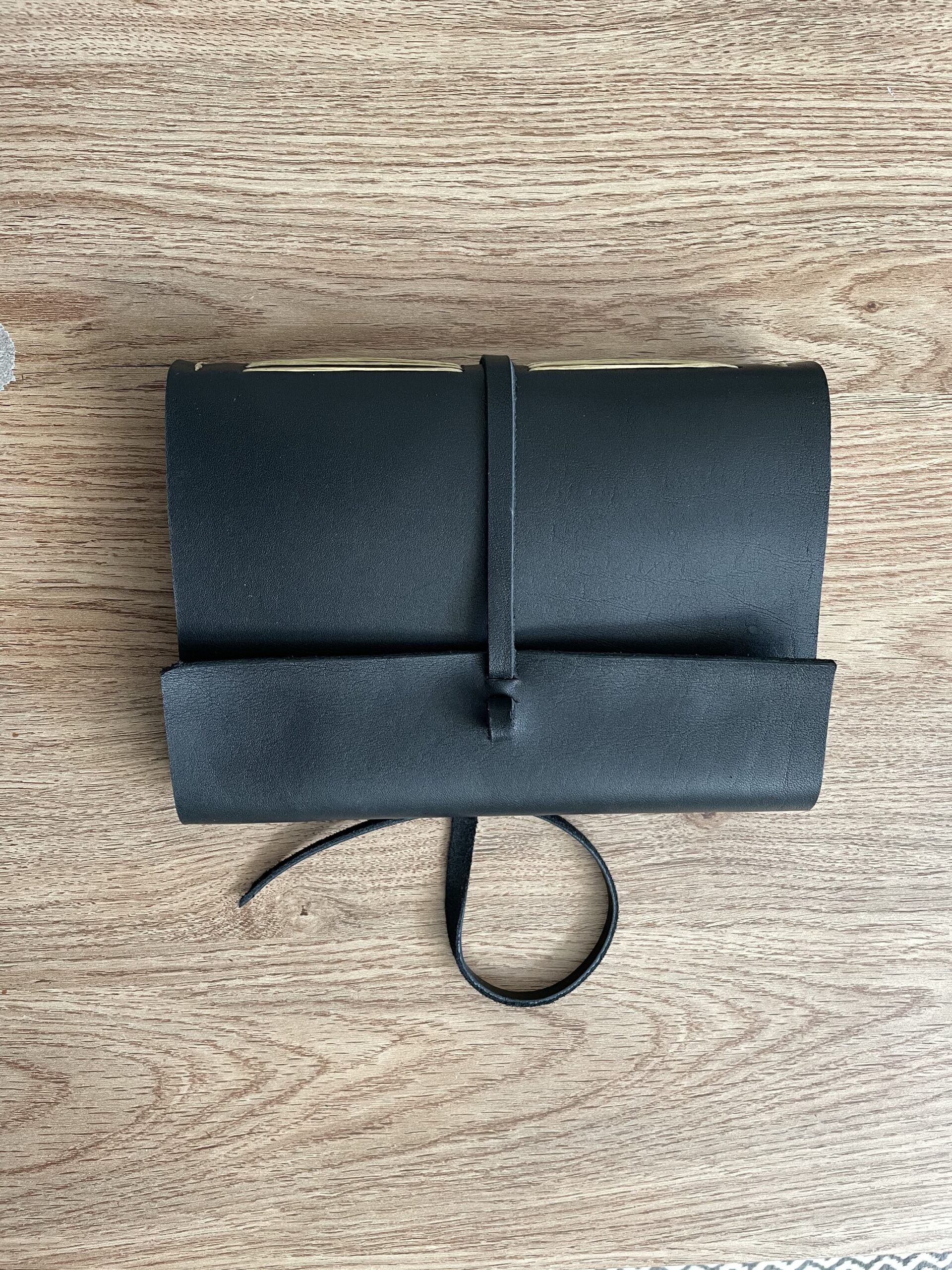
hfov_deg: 53.1
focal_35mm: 26
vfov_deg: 67.3
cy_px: 635
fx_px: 953
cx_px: 476
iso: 200
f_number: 1.6
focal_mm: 4.2
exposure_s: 1/60
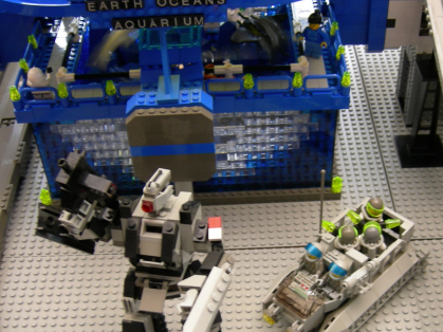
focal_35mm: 55
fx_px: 704
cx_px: 264
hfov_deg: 34.8
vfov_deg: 26.3
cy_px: 230
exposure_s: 1/4
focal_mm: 7.5
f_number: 2.7
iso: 64
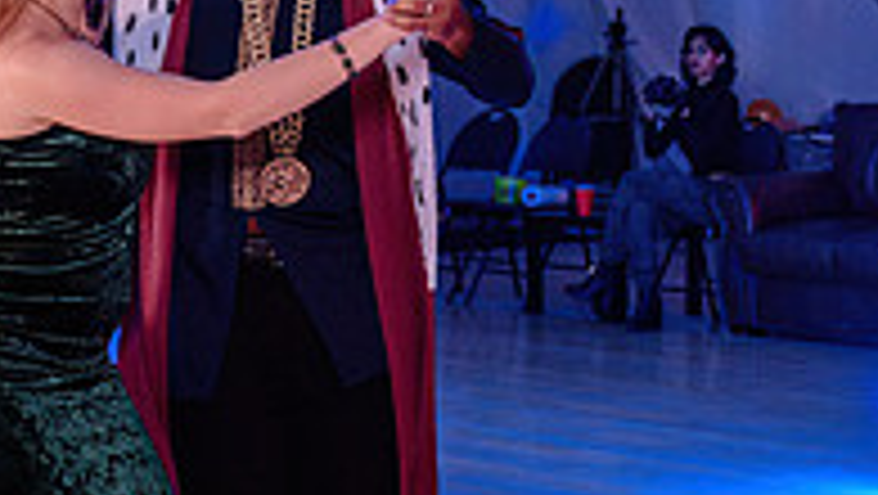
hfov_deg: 15.1
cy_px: 231
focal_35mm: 140
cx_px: 848
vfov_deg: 8.7
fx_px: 3262
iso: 800
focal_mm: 40
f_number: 3.5
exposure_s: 1/100
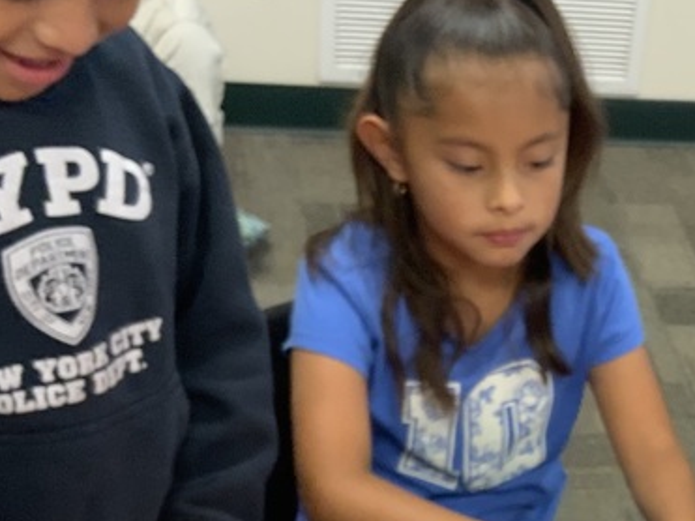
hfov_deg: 23.5
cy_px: 551
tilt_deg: -38.5
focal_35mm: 80
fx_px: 1606
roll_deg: -11.0
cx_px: 682
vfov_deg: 17.9
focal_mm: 3
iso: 100
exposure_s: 1/60
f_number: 1.8
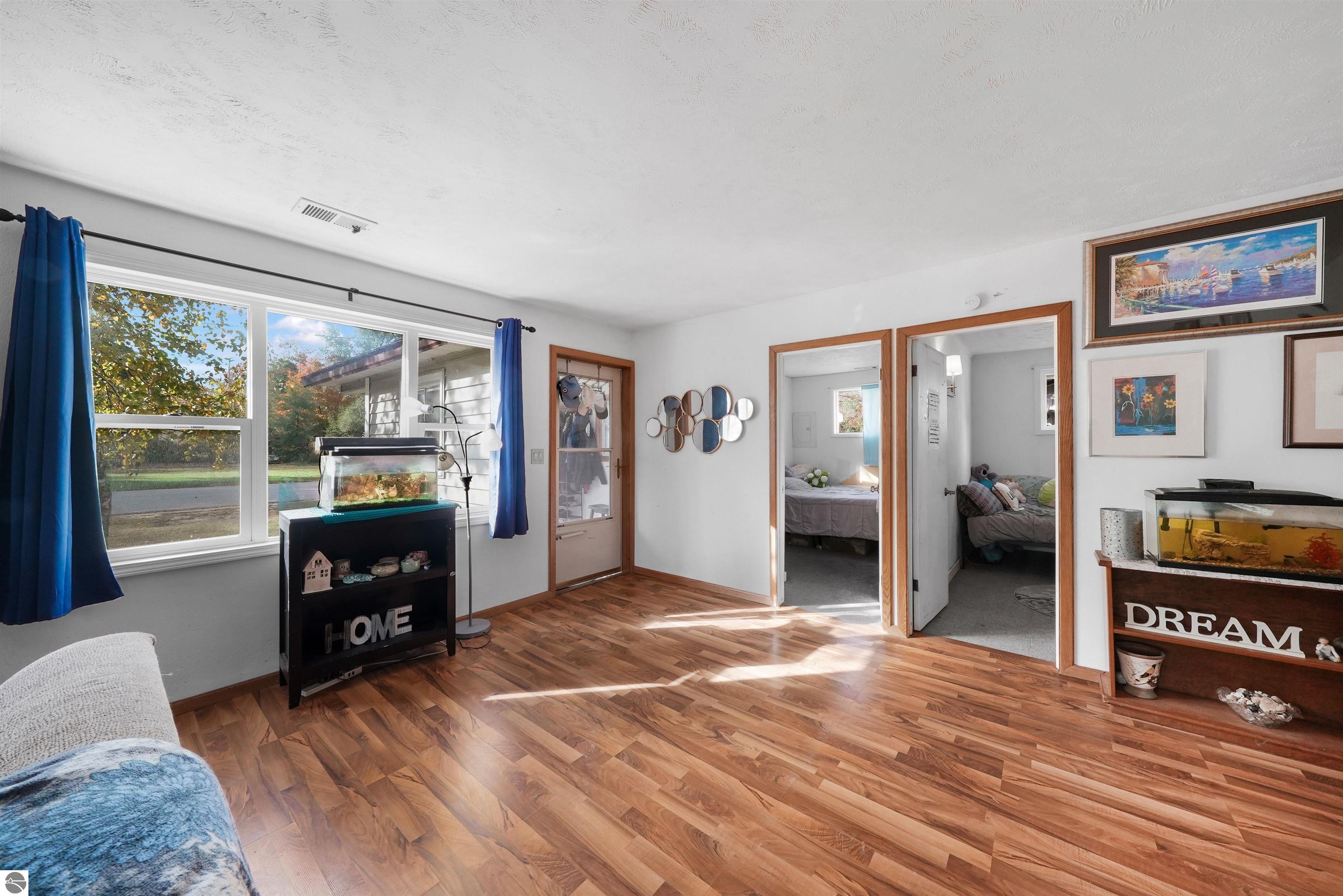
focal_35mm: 12
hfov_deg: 112.6
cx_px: 672
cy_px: 448
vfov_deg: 90.1
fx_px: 448
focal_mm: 12
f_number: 10
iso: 2000
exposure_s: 1/25
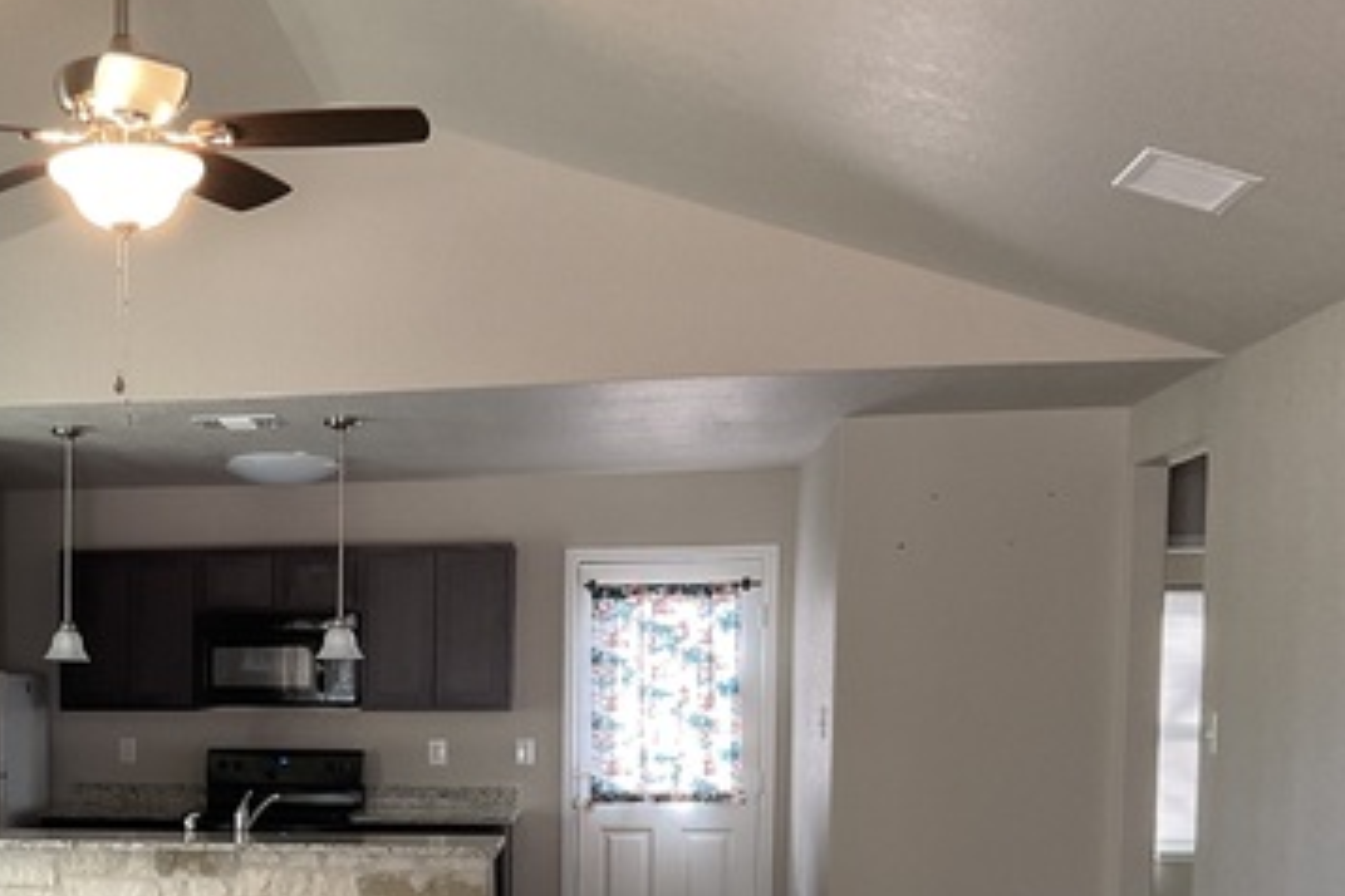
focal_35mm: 54
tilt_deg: -4.7
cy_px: 843
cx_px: 170
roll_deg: -0.2
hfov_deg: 35.0
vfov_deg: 24.2
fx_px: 2017
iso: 80
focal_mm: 3
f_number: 1.8
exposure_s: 1/60
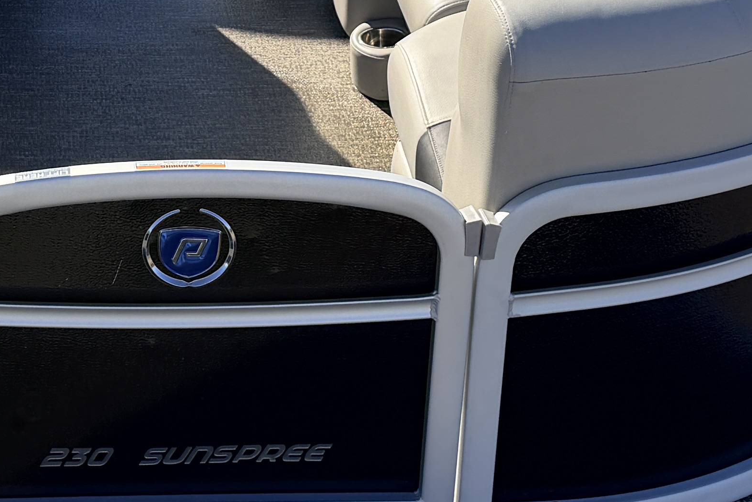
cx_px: 91
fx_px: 1901
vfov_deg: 14.7
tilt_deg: -24.4
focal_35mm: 91
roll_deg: +1.0
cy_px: -20
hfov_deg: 21.9
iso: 100
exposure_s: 1/4167
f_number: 1.78
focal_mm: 6.76
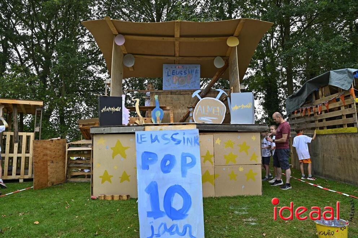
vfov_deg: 53.0
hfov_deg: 73.8
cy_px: 119
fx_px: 238
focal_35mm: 24
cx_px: 179
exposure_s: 1/125
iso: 200
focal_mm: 24
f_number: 5.6
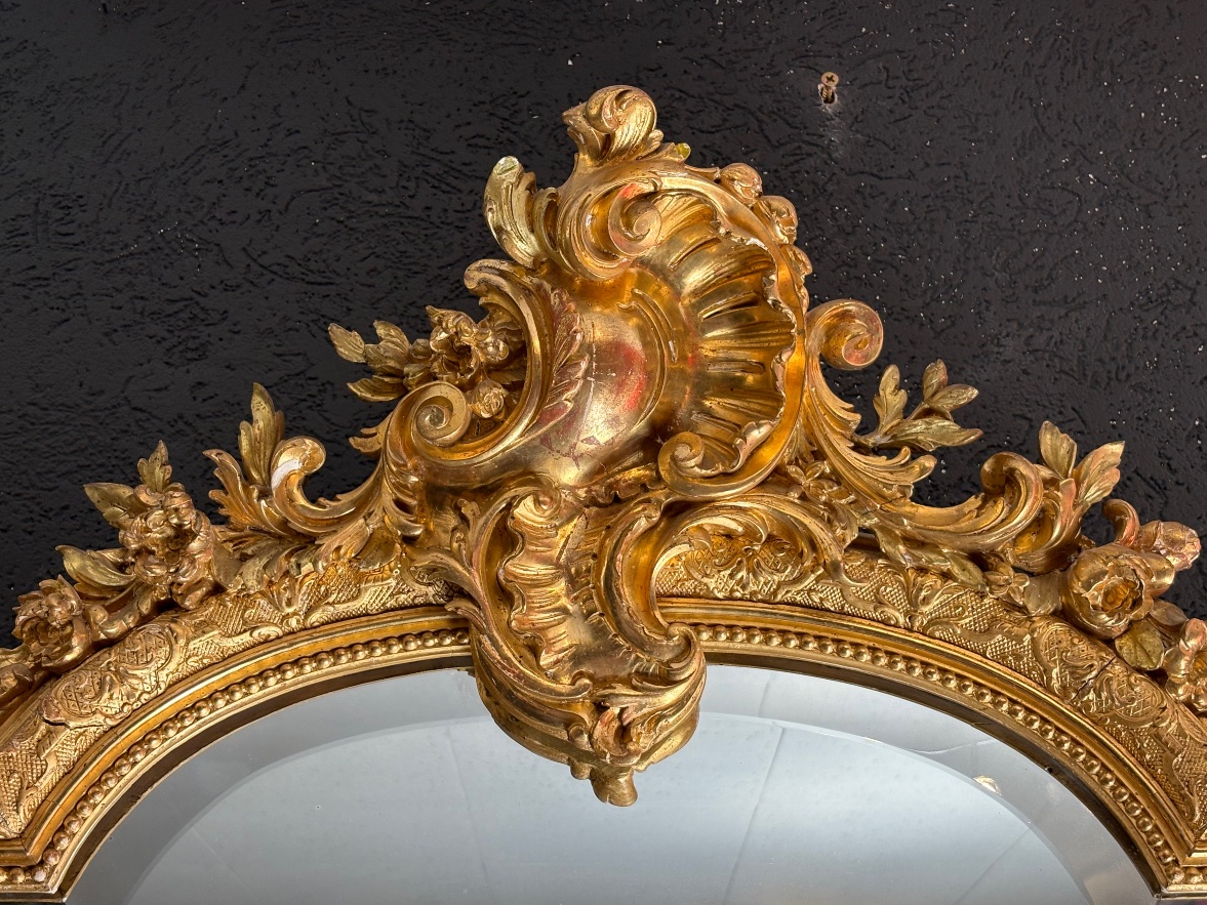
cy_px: 453
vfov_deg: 27.5
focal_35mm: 53
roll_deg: +1.6
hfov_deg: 36.2
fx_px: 1848
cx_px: 603
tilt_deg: +28.9
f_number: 1.6
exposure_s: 1/50
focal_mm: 5.96
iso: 40
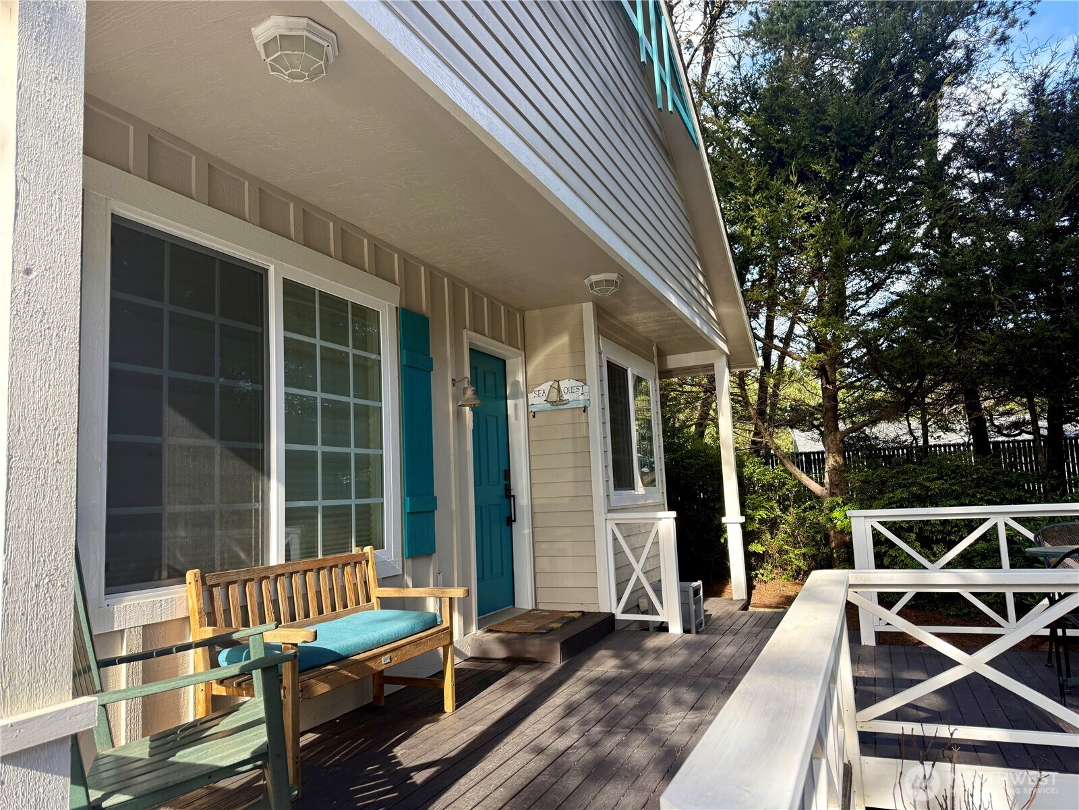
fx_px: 748
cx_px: 540
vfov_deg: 56.8
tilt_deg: +6.7
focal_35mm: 24
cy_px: 405
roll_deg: +2.3
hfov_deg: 71.6
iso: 100
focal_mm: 6.76
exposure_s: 1/671
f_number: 1.78
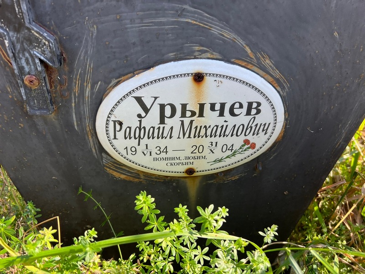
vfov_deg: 53.1
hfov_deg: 67.3
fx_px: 274
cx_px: 182
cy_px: 137
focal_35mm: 26
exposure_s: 1/558
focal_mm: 5.7
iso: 50
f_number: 1.5
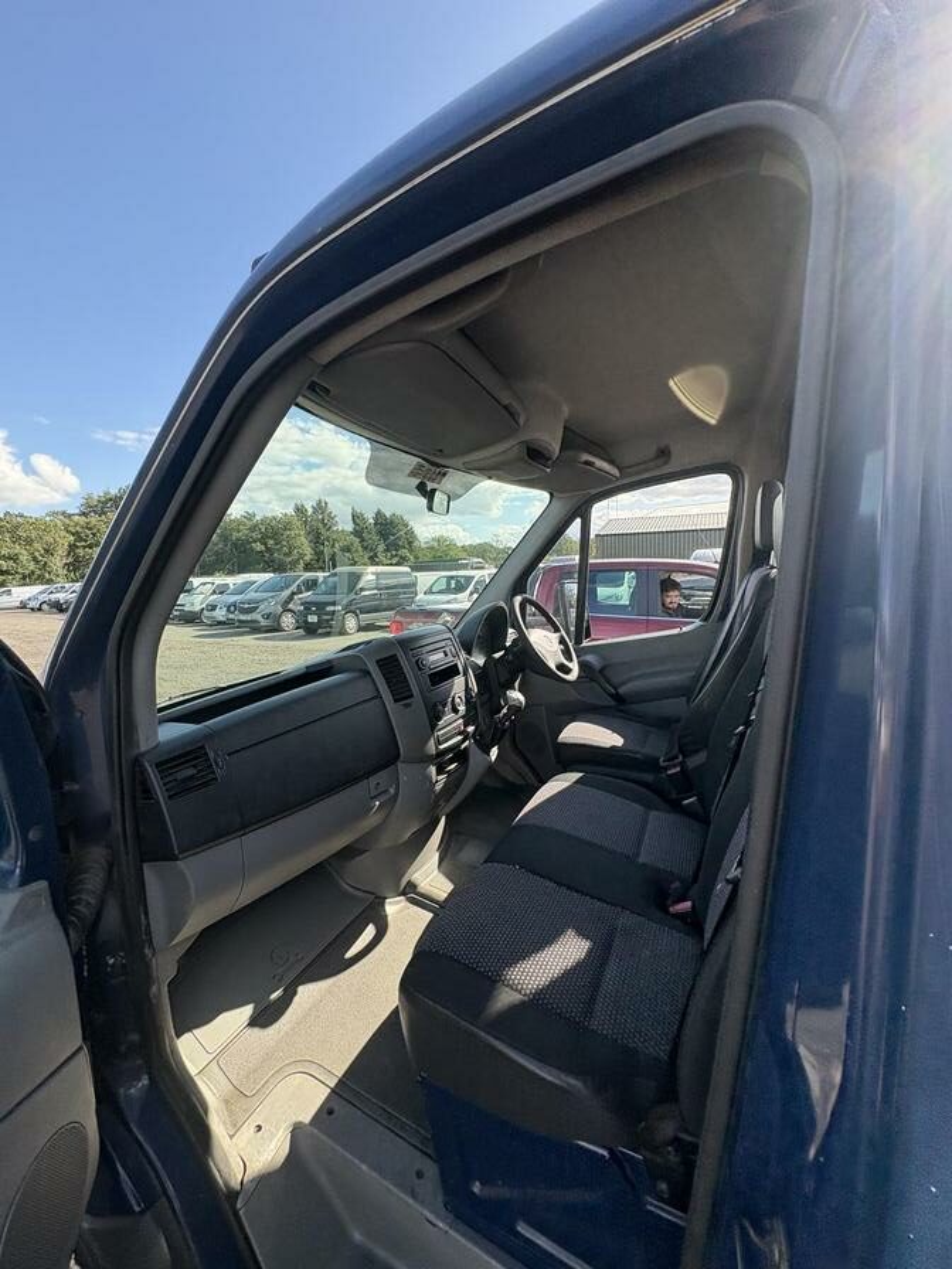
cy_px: 634
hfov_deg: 85.7
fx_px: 513
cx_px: 476
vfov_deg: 102.1
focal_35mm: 14
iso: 50
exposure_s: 1/467
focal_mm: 2.22
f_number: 2.2
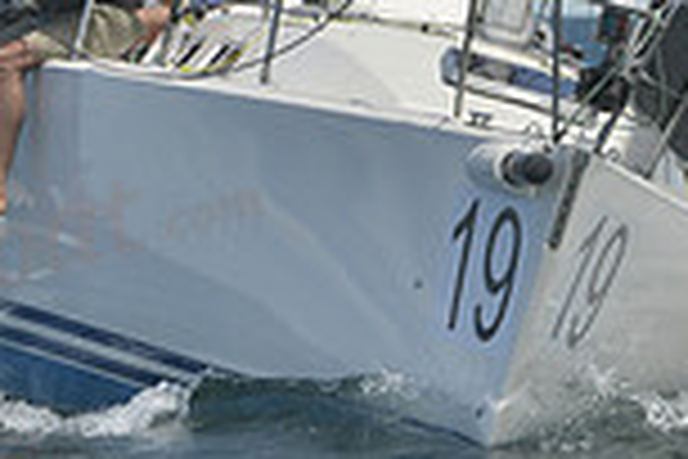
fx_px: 19549
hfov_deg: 2.0
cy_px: -29
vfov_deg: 1.3
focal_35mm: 1023
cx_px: 499
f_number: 10
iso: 280
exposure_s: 1/800
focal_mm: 270
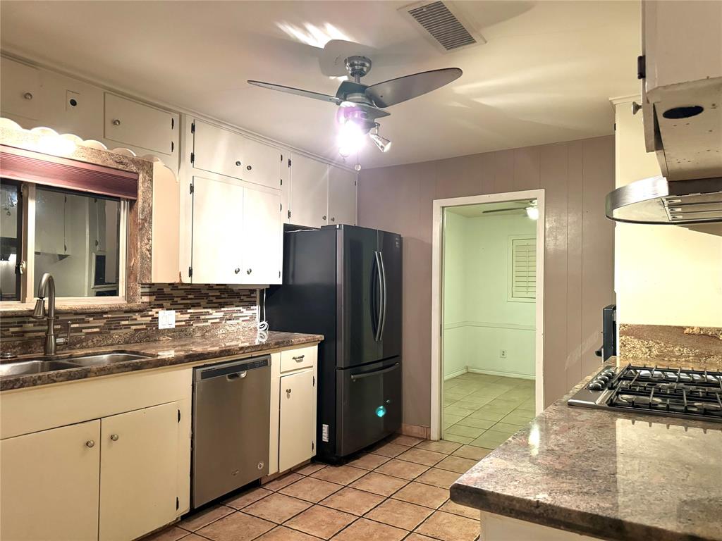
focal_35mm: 24
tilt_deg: -0.2
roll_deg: -1.4
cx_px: 361
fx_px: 501
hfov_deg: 71.6
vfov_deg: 56.8
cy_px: 270
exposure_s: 1/40
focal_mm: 6.76
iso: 640
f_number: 1.78
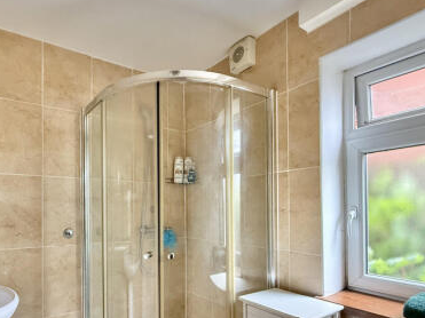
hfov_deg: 75.3
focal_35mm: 22
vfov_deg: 59.5
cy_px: 214
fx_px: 270
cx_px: 164
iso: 500
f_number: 2.2
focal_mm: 2.22
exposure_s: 1/60
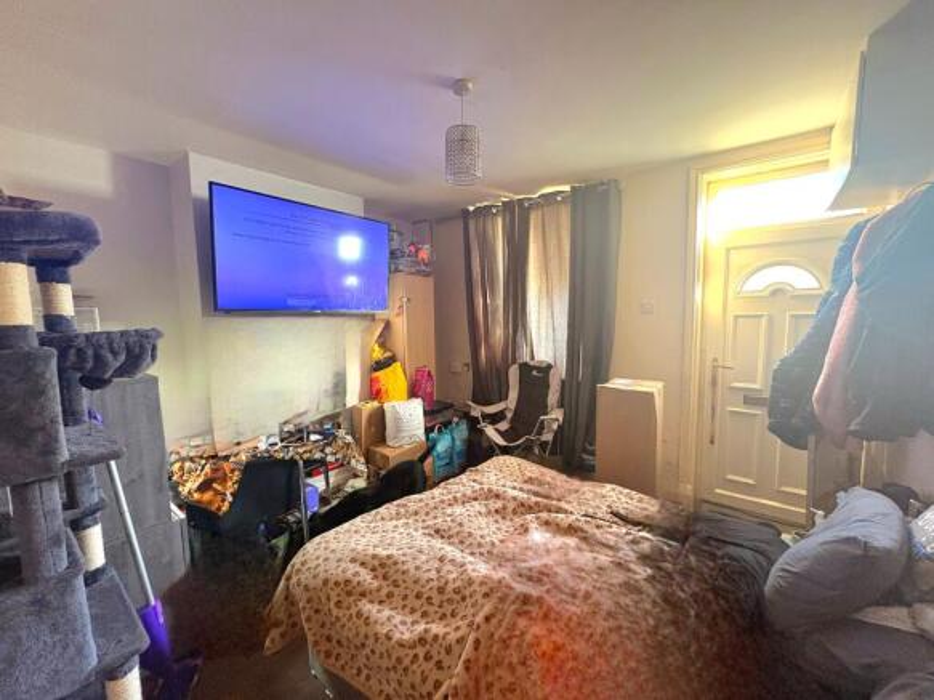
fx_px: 378
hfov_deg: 102.1
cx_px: 467
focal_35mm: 14
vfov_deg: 85.7
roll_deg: +1.0
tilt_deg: -4.6
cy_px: 350
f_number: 2.2
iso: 400
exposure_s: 1/50
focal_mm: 2.22
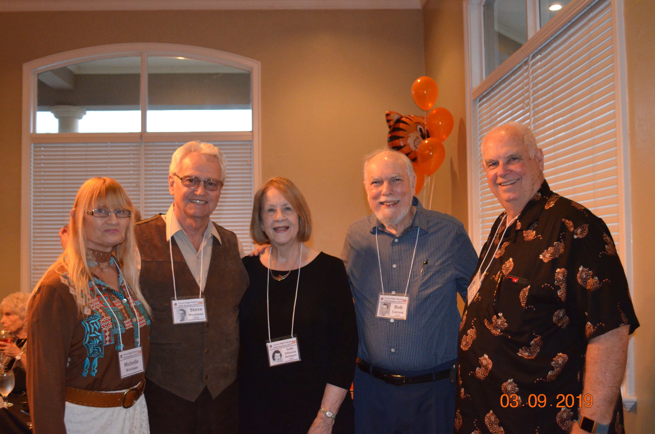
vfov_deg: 36.7
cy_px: 217
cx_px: 328
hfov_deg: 53.2
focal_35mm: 36
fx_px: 654
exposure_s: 1/60
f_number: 4
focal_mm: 24
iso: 3200
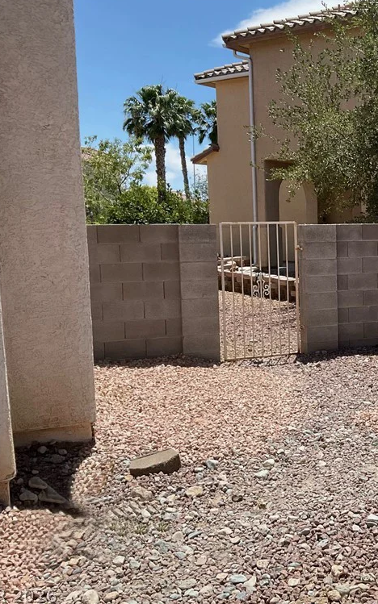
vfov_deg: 47.2
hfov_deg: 28.6
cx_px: 382
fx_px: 692
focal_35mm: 42
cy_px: 299
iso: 16
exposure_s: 1/2058
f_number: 1.8
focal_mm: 3
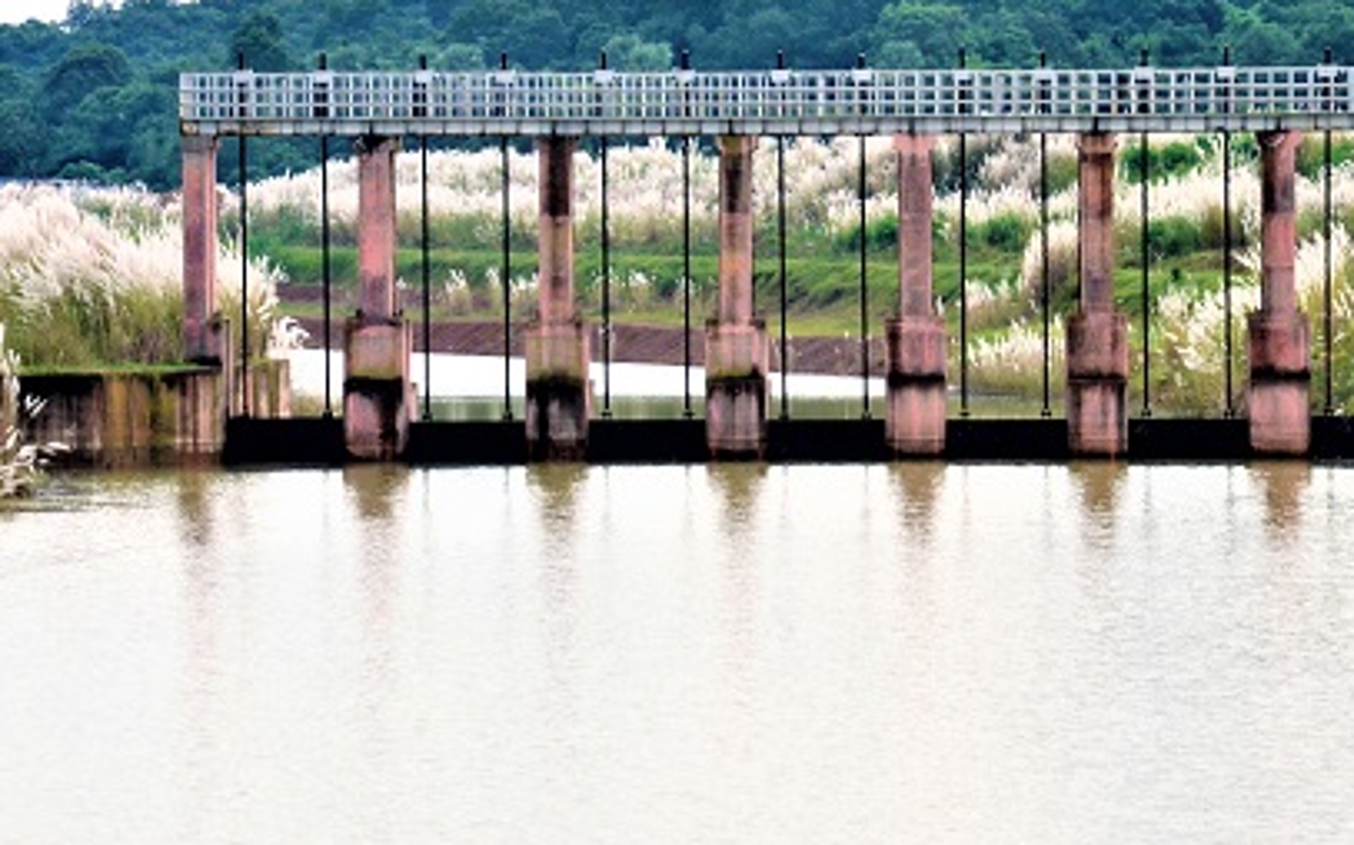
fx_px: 7073
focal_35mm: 192
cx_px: 798
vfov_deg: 6.8
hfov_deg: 10.9
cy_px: 329
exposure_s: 1/100
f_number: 11
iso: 100
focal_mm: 85
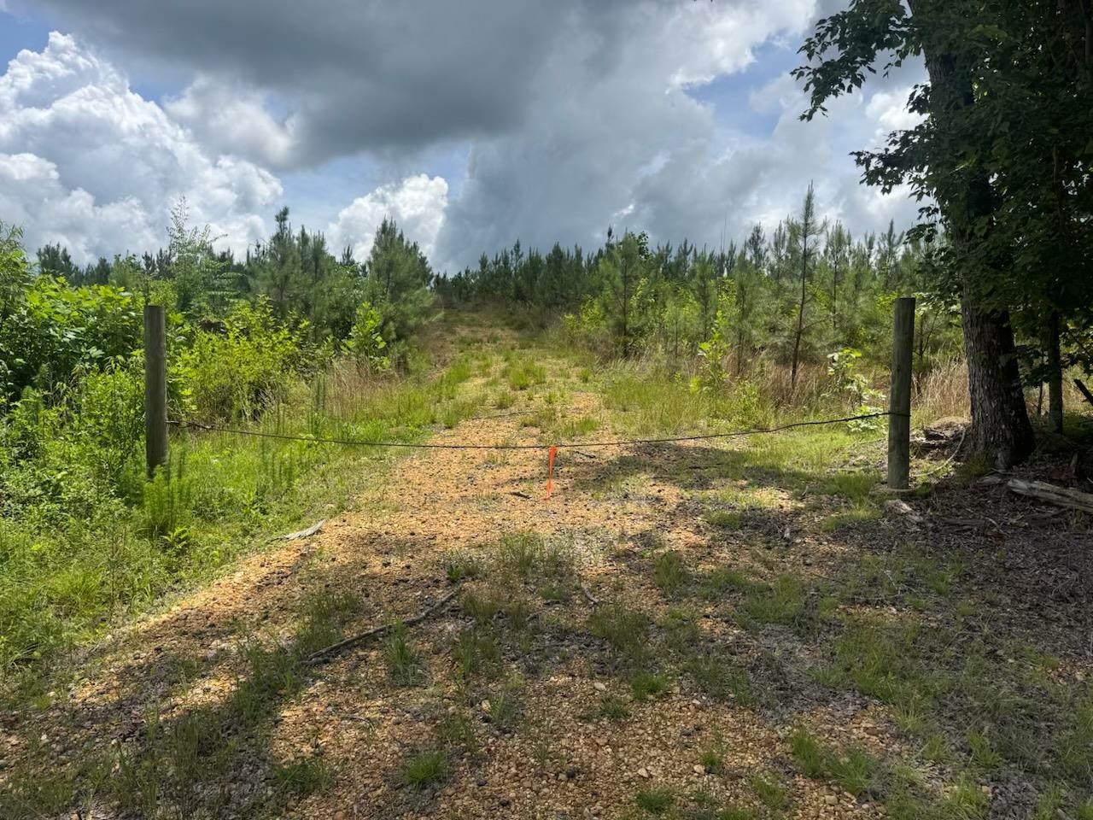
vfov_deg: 56.8
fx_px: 758
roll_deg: -0.2
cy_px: 410
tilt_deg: -4.6
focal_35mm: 24
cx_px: 546
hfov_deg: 71.6
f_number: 1.78
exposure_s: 1/5348
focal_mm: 6.76
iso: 80
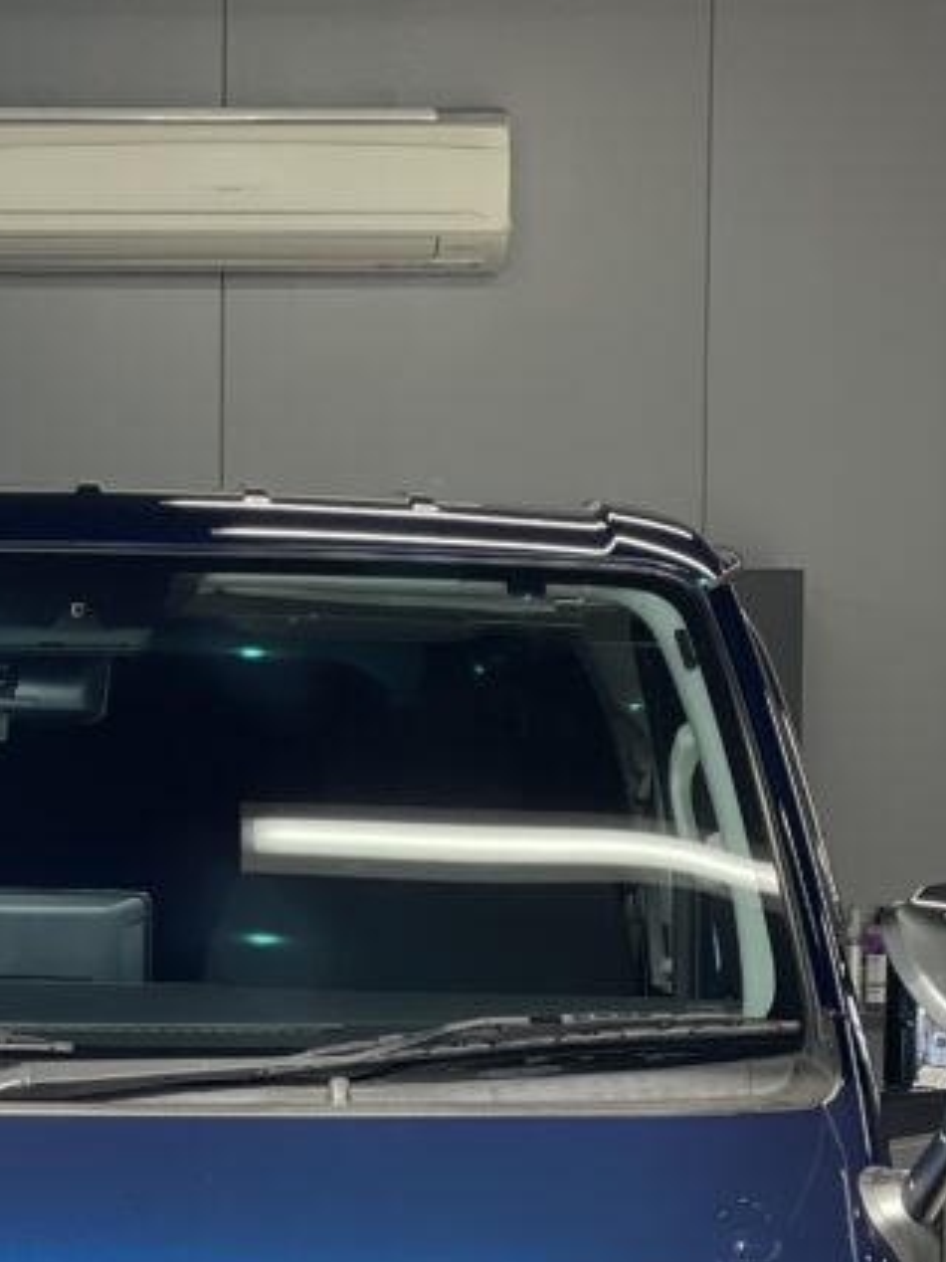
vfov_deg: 12.6
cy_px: 1143
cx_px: -27
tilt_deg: -2.0
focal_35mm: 155
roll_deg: -0.2
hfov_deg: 9.5
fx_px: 5651
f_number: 2.2
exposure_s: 1/121
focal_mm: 7.5
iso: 20
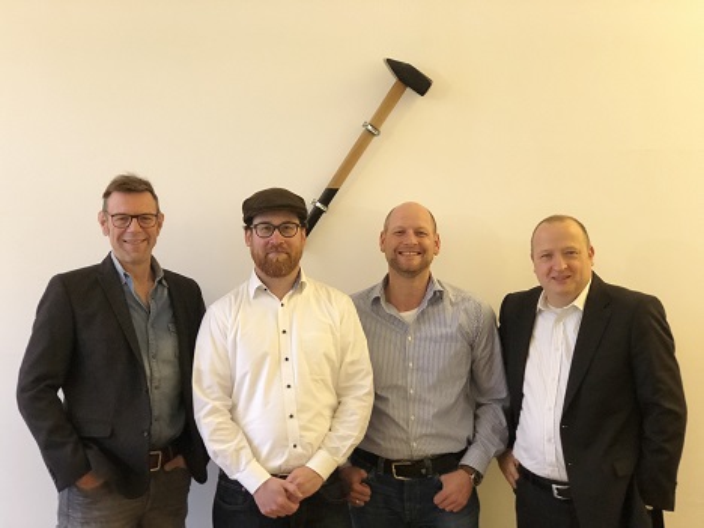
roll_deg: -1.8
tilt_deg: -1.2
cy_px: 264
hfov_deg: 33.8
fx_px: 1159
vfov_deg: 25.7
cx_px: 352
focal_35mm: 57
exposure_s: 1/50
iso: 500
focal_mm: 6.6
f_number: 2.8
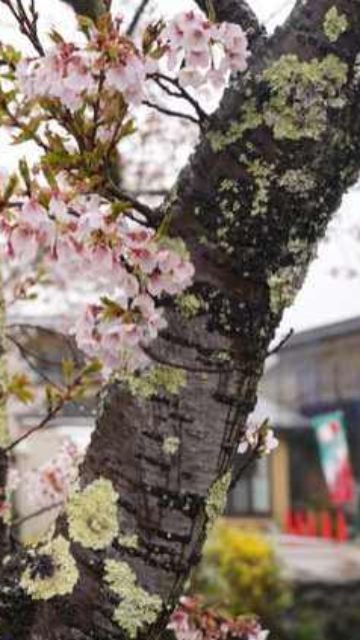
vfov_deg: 32.4
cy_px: 319
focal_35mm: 65
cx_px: -11
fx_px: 1103
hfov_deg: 18.0
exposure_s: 1/100
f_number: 4.5
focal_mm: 41
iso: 100
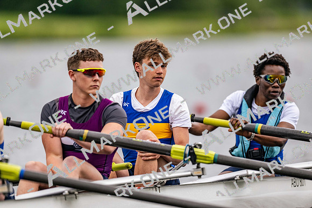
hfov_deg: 3.4
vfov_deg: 2.3
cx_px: 156
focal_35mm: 600
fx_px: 5201
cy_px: 104
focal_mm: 600
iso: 900
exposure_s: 1/2500
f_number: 4
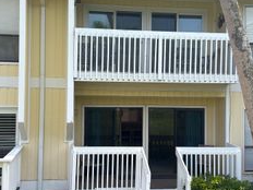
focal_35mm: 56
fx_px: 409
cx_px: 126
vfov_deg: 26.1
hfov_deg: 34.3
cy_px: 87
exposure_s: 1/2571
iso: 50
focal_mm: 5.96
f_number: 1.6
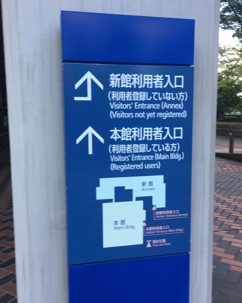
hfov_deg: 44.5
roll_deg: +0.5
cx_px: 110
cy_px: 155
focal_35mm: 33
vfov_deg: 54.2
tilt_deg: -7.9
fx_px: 295
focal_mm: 4.15
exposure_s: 1/125
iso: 25
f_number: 2.2
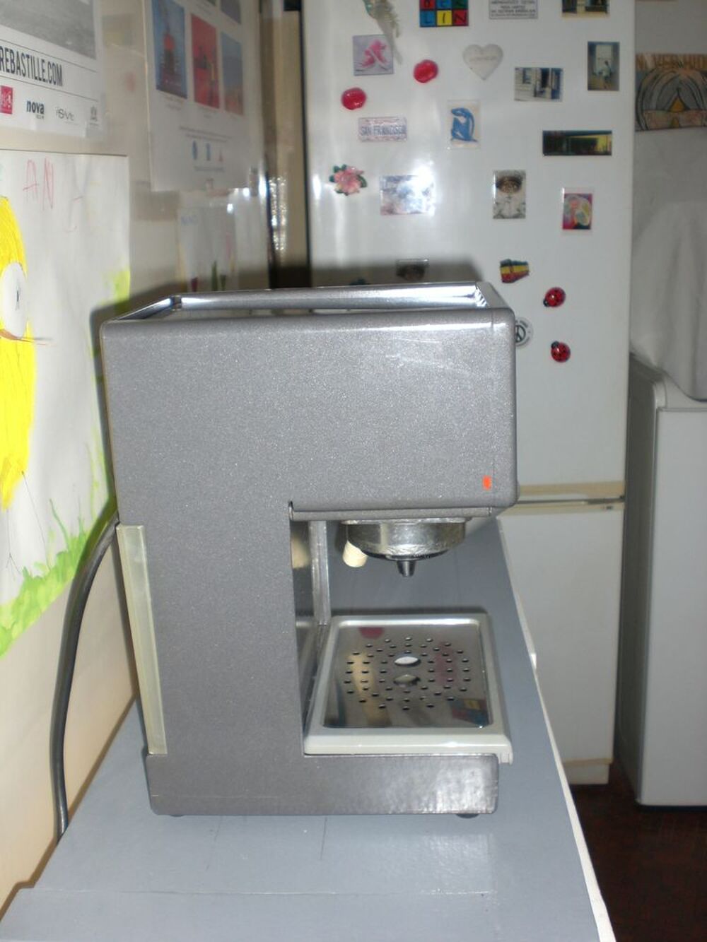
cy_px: 471
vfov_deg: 49.0
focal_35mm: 38
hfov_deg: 37.7
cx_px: 354
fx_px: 1035
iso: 100
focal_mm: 6.3
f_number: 3.1
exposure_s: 1/60
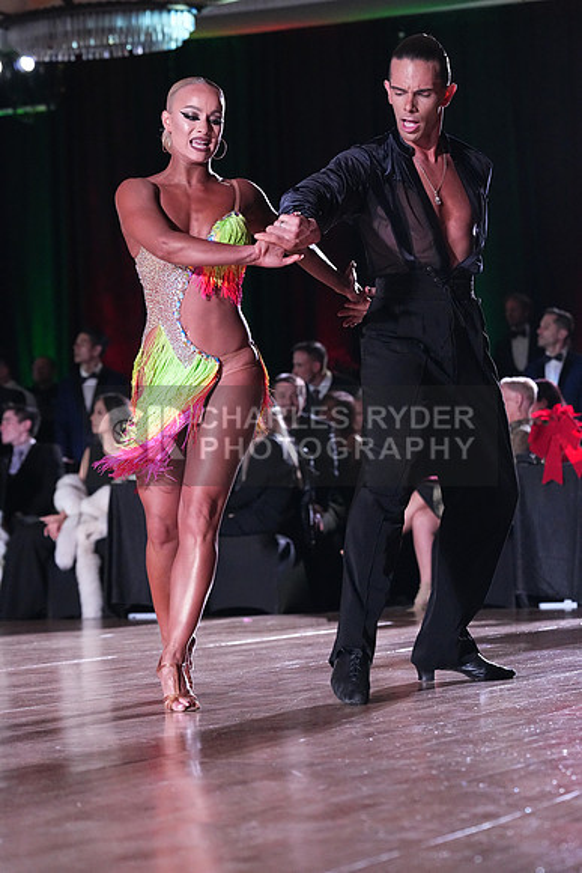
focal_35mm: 119
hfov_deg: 11.5
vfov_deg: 17.2
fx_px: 2884
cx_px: 291
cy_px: 436
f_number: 5
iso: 10000
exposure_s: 1/400
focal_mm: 119
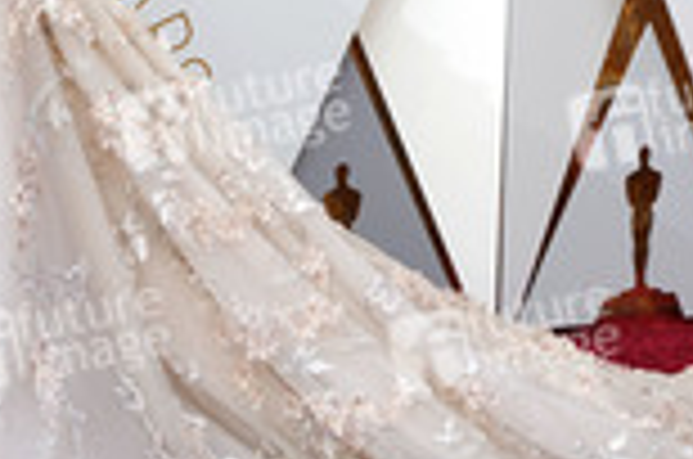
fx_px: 2363
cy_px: 4
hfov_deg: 16.5
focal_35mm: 123
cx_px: 112
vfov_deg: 11.0
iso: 1000
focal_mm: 42
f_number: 6.3
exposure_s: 1/250
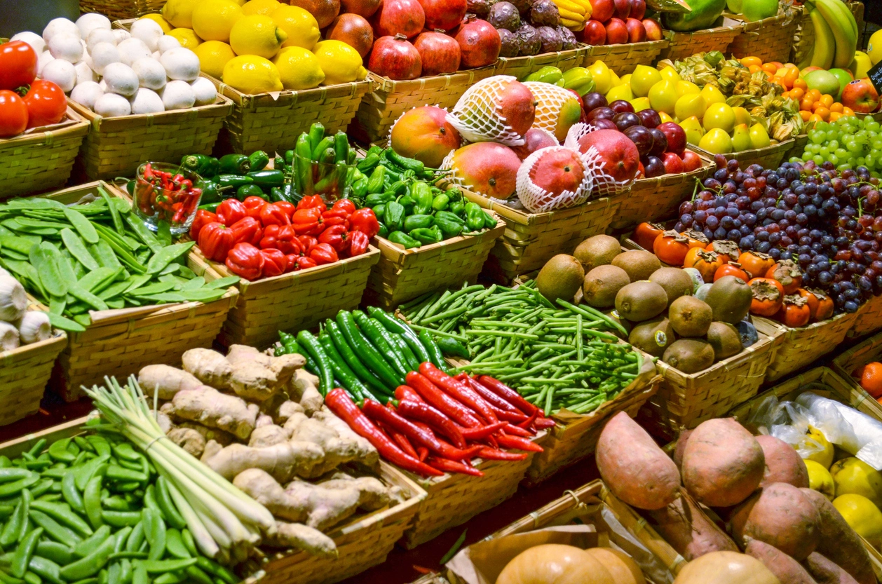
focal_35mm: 54
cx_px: 441
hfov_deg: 36.9
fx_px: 1320
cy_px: 292
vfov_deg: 24.9
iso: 500
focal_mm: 36
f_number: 5
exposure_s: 1/125
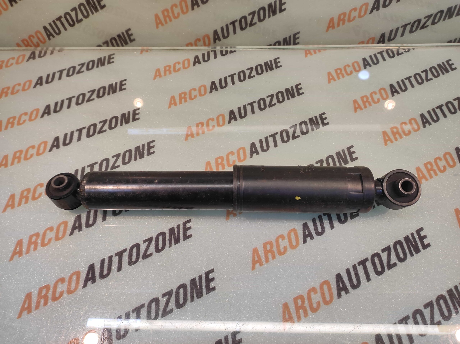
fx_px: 226
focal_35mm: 17
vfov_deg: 74.7
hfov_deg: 91.1
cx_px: 230
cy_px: 172
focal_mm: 4.74
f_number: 1.79
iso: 95
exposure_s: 1/33
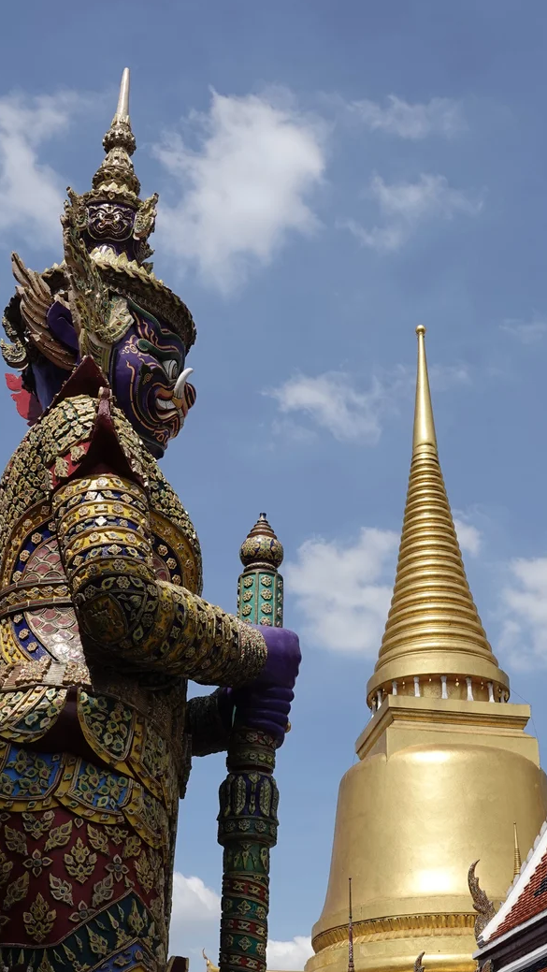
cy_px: 594
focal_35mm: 50
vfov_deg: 41.1
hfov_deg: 23.9
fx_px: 1288
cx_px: 317
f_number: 4.5
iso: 100
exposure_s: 1/1000
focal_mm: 11.26
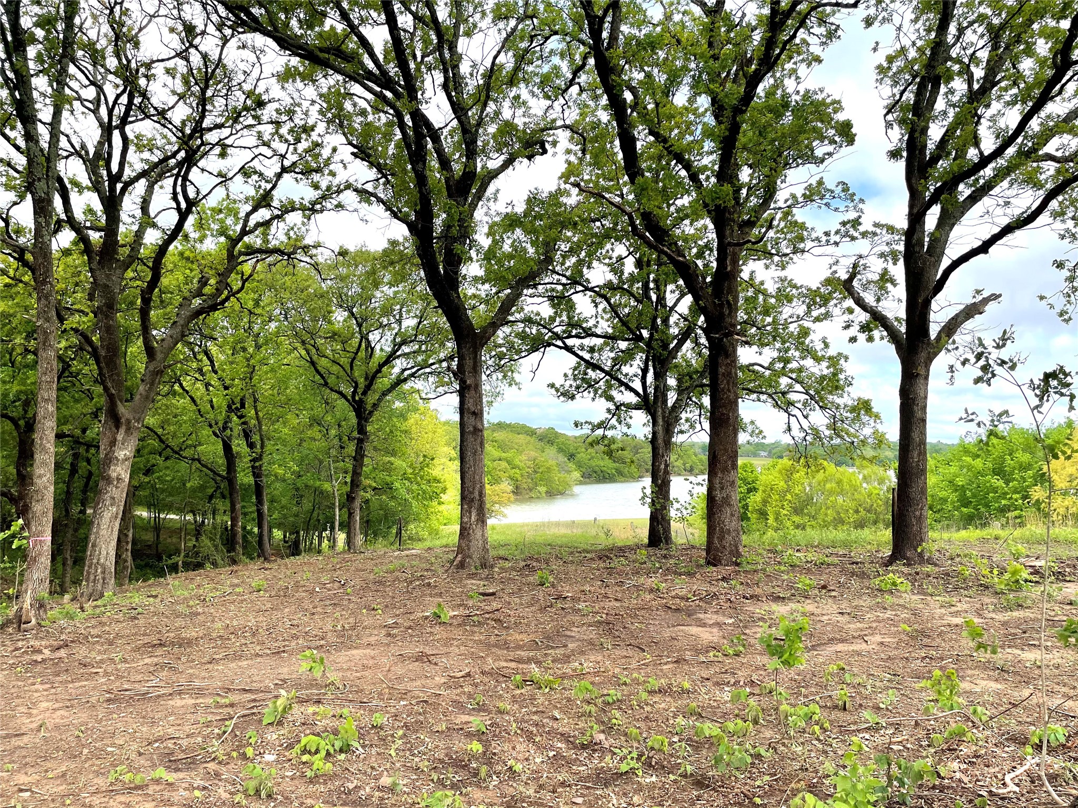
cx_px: 539
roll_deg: -1.1
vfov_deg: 53.1
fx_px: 810
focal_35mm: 26
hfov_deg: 67.3
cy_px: 404
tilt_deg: +2.9
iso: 32
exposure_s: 1/1689
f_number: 1.6
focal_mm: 4.2
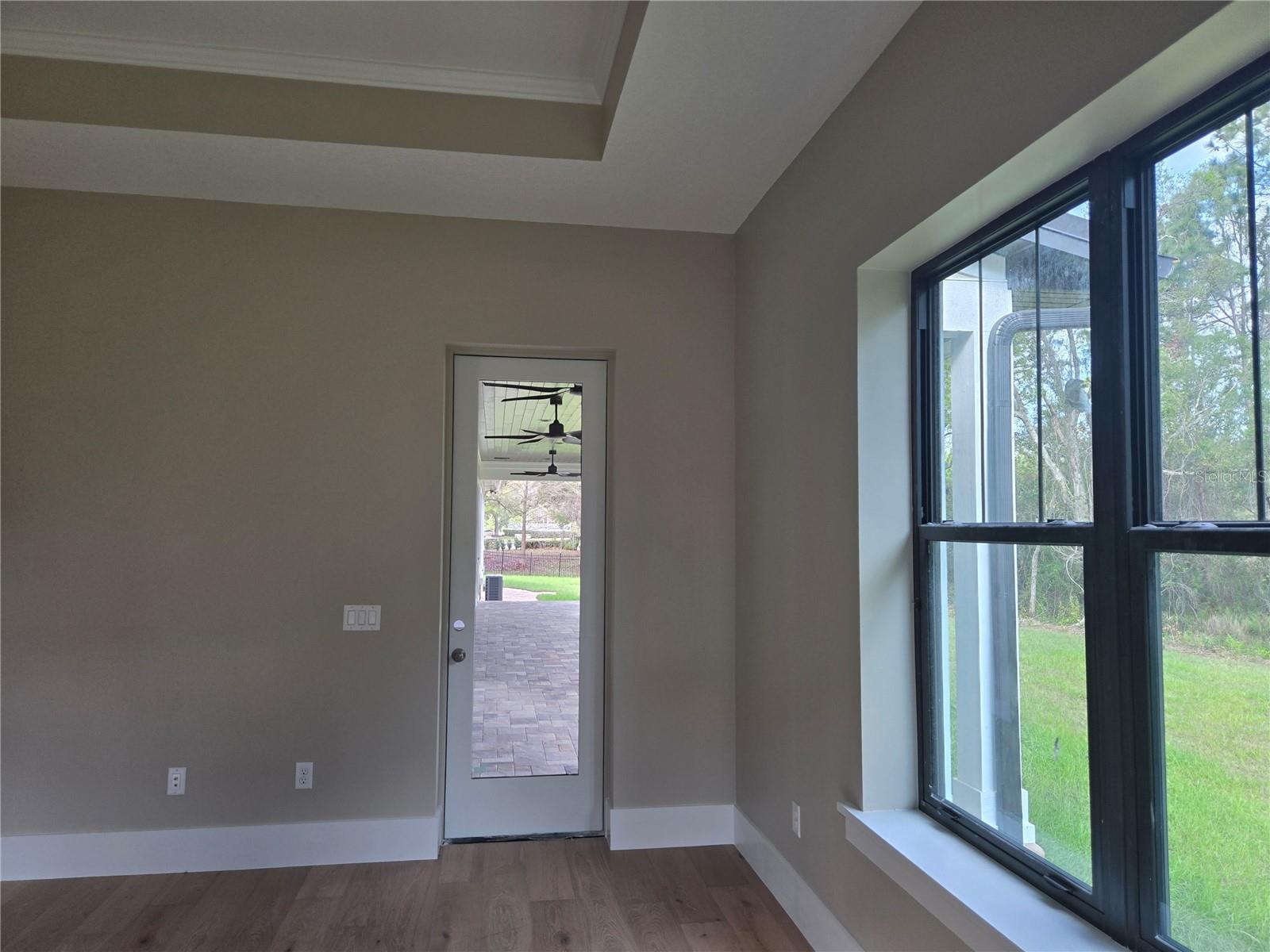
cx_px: 635
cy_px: 476
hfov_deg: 73.9
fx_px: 844
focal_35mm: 23
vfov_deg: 58.9
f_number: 1.8
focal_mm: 5.4
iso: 64
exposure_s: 1/180
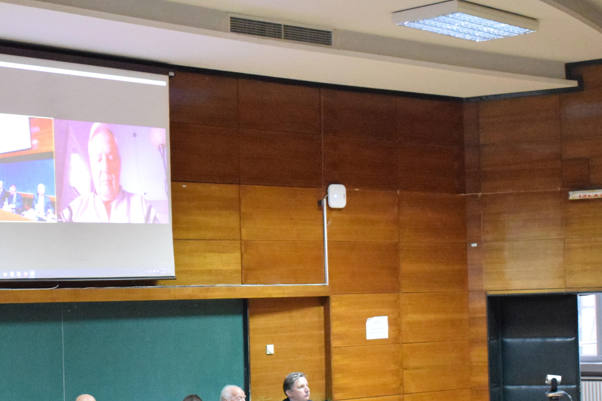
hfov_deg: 25.1
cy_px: 317
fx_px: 1338
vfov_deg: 16.9
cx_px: 160
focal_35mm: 80
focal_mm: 28
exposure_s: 1/80
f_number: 4.2
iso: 6400
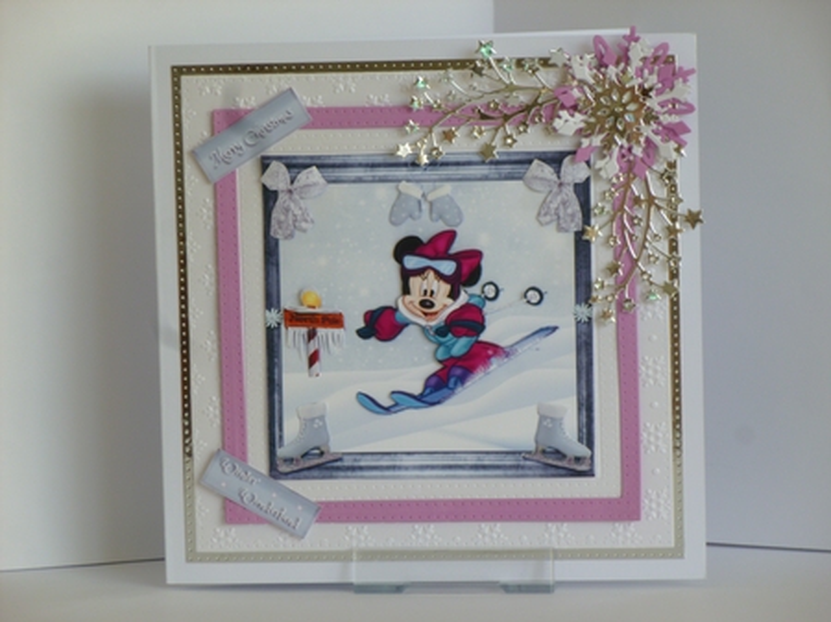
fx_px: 3839
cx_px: 416
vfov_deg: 9.3
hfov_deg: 12.4
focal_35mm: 160
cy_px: 311
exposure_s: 1/40
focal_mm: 28.6
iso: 100
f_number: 5.8
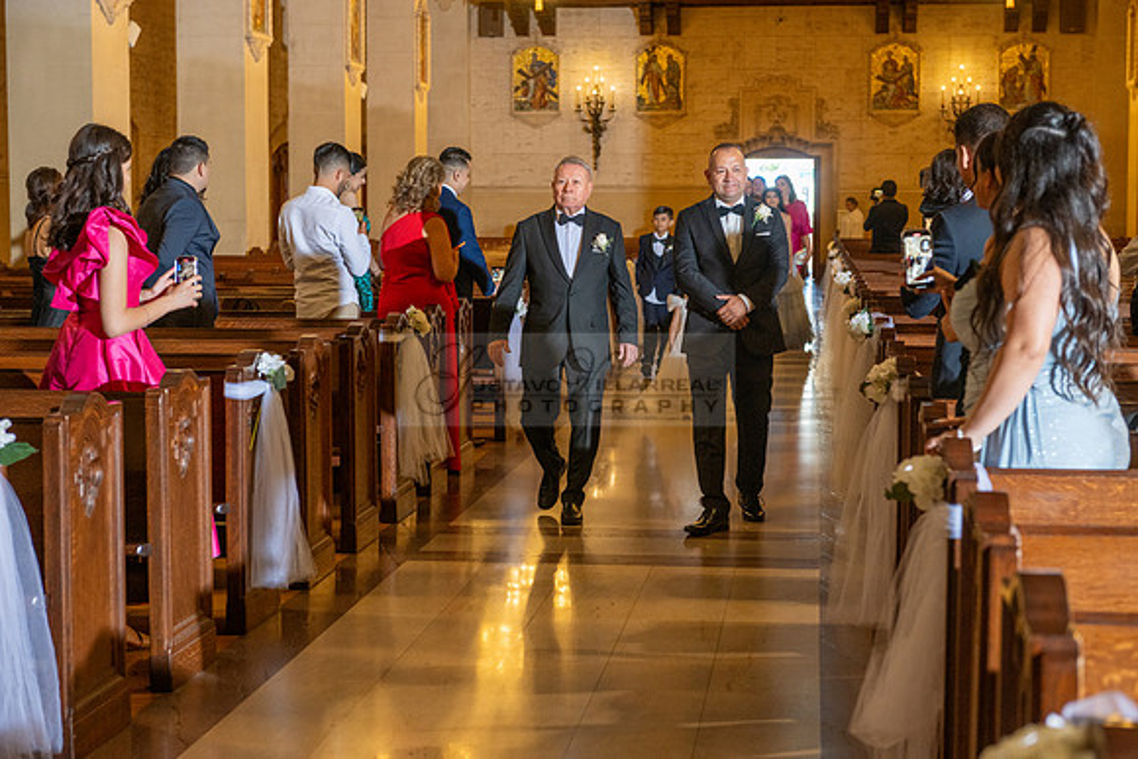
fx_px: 2213
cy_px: 380
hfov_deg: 28.8
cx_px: 569
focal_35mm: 70
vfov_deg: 19.5
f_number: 4.5
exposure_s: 1/160
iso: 1000
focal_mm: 70
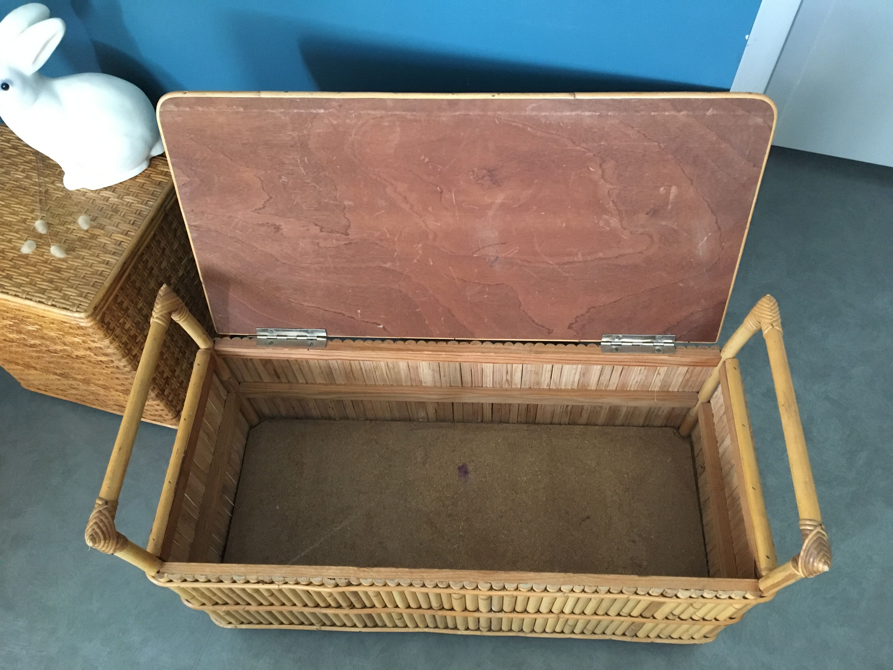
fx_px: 748
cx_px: 446
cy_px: 335
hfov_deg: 61.7
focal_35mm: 29
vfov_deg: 48.2
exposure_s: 1/17
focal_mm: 4.15
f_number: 2.2
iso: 250
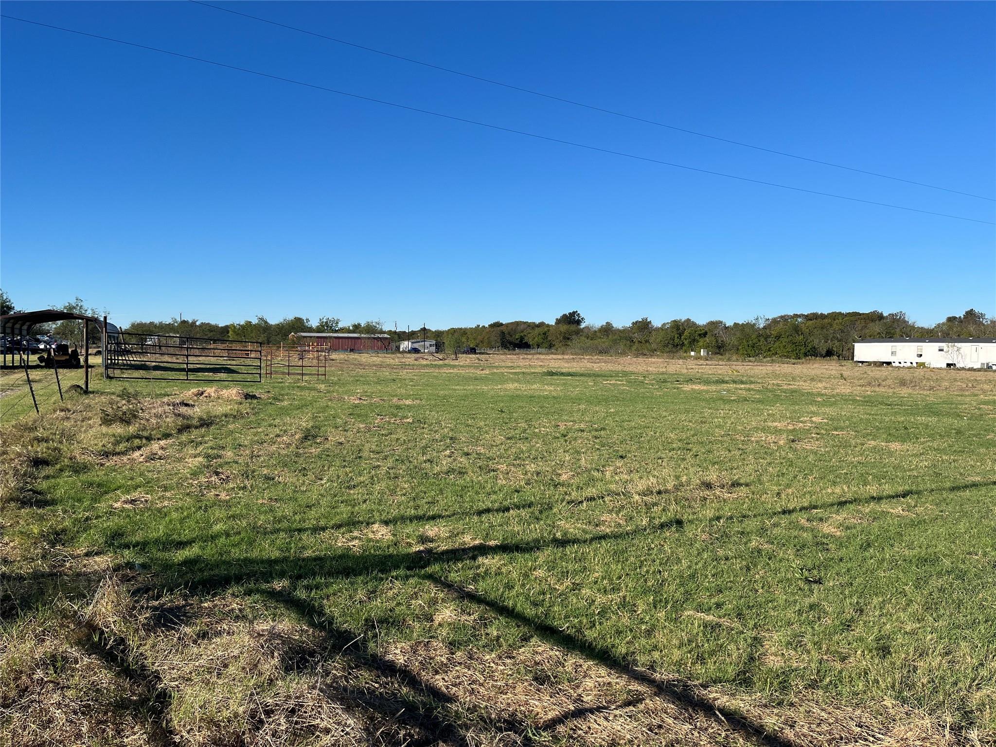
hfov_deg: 67.3
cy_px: 374
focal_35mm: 26
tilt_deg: -2.1
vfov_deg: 53.1
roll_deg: -1.4
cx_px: 498
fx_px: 748
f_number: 1.6
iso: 50
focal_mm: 5.1
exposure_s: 1/3521
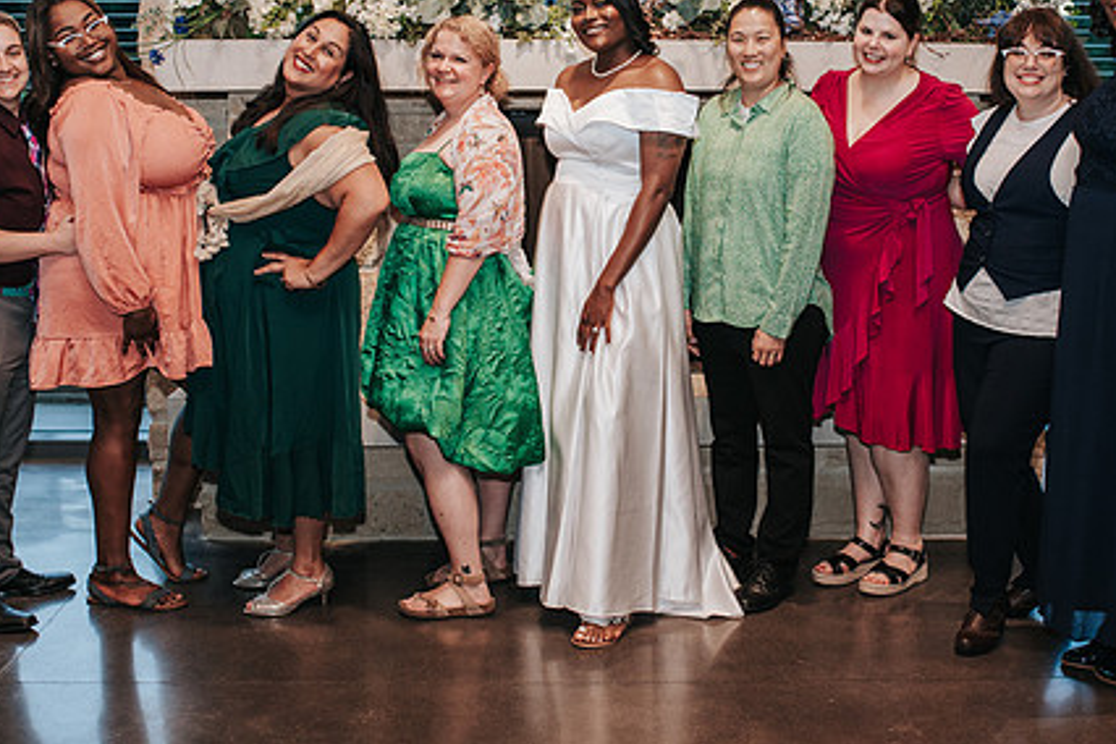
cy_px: 277
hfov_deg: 38.2
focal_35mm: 52
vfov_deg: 25.9
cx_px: 590
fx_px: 1612
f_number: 2.8
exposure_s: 1/160
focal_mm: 35
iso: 1000
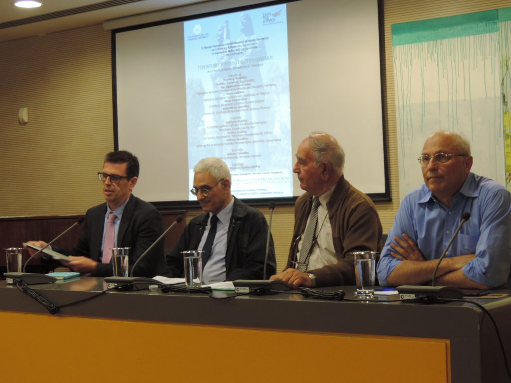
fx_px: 1033
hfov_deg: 27.8
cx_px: 256
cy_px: 192
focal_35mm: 70
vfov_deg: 21.0
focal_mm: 12.4
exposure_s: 1/25
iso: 400
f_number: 3.9
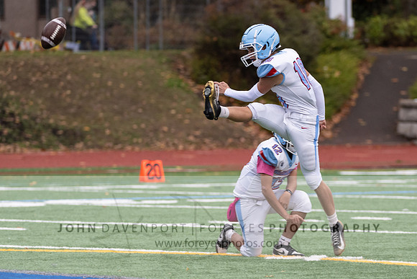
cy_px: 179
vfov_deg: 3.8
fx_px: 4186
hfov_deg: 5.7
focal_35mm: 361
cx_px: 297
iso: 1100
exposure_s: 1/1000
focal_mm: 220
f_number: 4
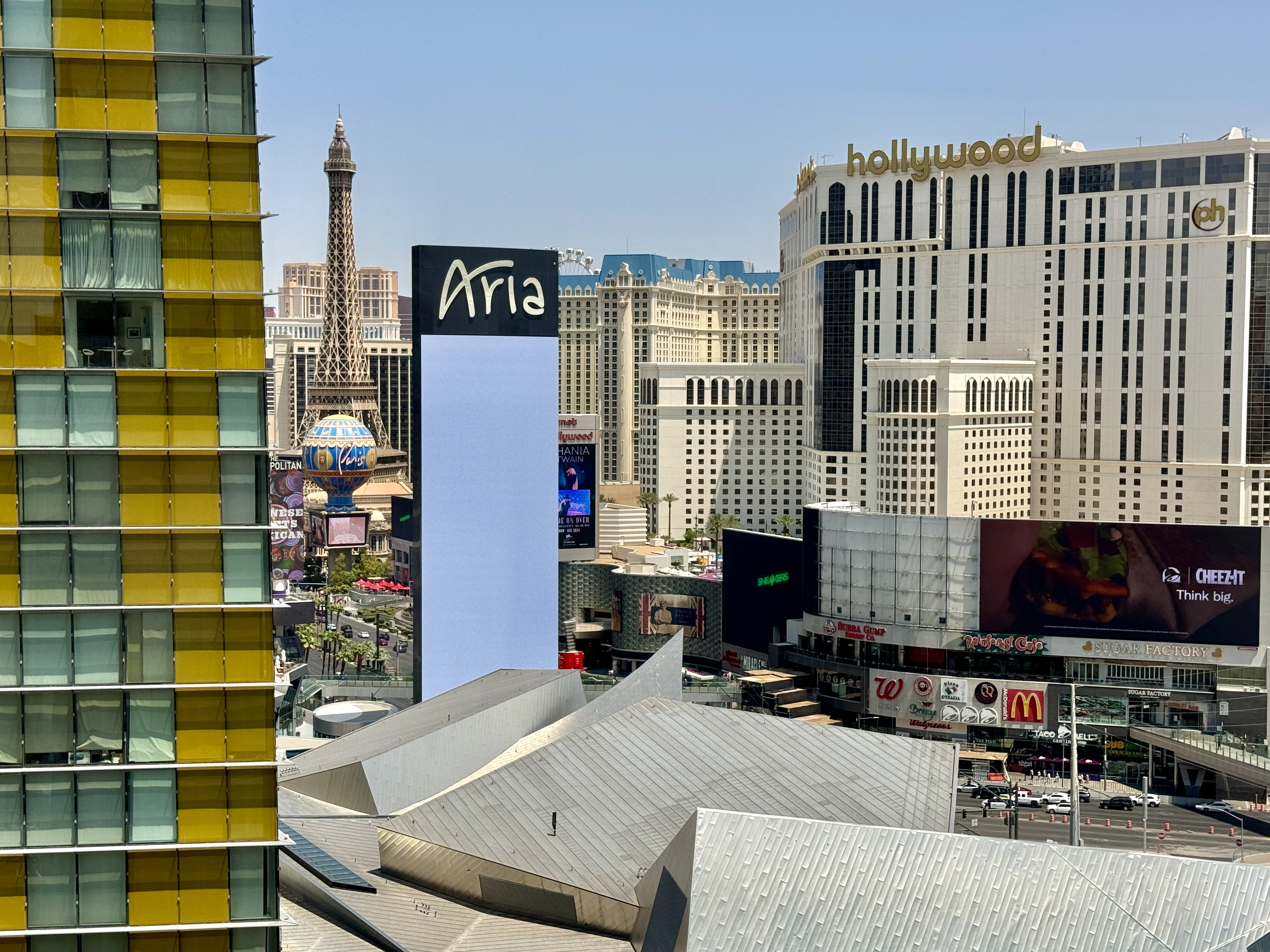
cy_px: 476
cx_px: 635
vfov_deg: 30.3
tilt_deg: -1.9
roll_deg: +1.1
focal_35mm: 48
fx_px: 1761
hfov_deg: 39.7
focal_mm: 6.76
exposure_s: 1/1681
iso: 64
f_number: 1.78
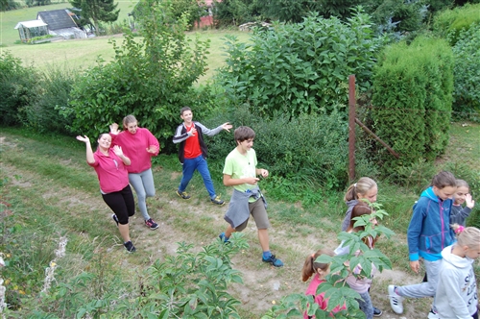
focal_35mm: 30
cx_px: 240
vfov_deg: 43.5
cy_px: 160
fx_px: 399
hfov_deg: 62.0
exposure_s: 1/125
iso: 400
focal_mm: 20
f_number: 5.6
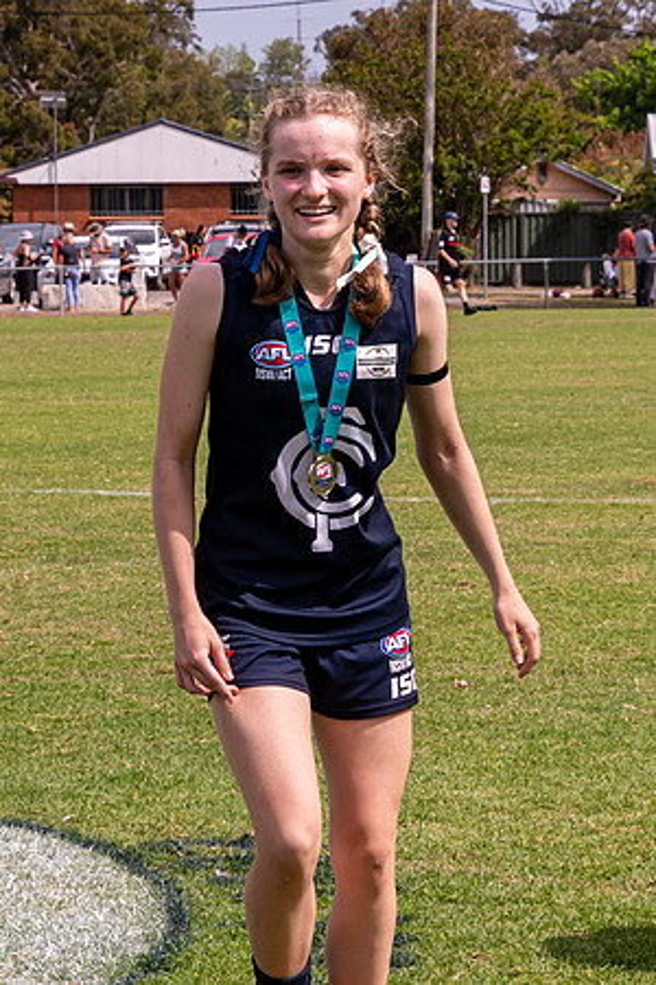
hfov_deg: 8.8
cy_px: 378
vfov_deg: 13.2
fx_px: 4246
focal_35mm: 155
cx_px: 287
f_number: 8
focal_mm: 56
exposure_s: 1/640
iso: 200
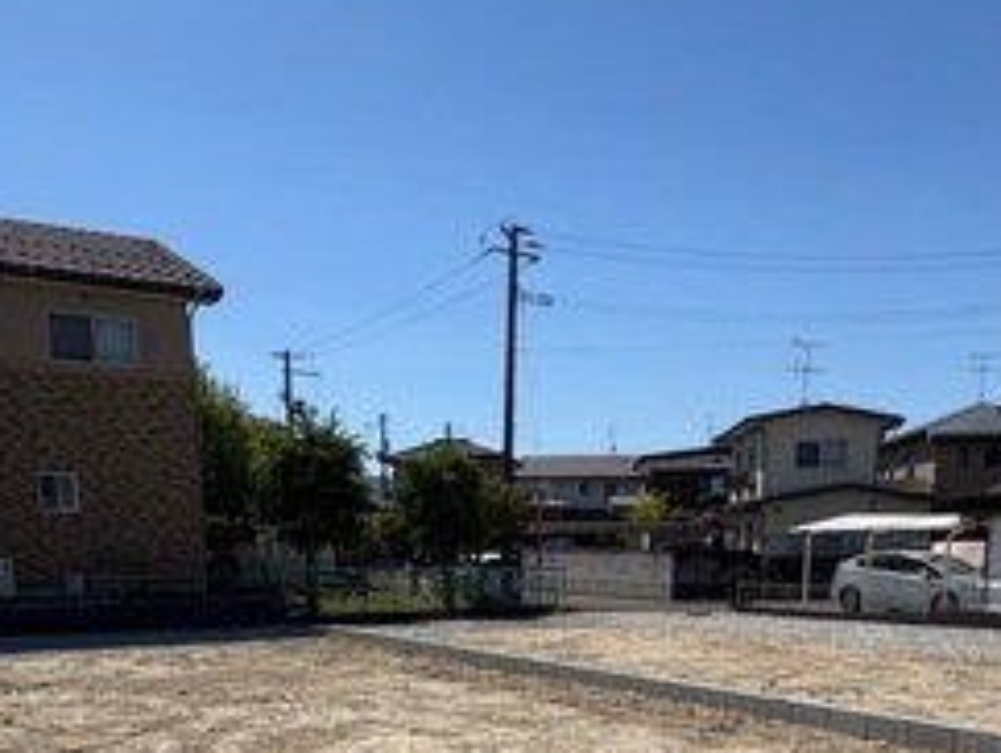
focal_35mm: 37
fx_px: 1071
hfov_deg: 50.0
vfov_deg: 35.2
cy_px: 749
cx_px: 550
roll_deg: +0.5
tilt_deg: -11.0
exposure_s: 1/3106
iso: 50
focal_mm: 2.22
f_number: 2.2
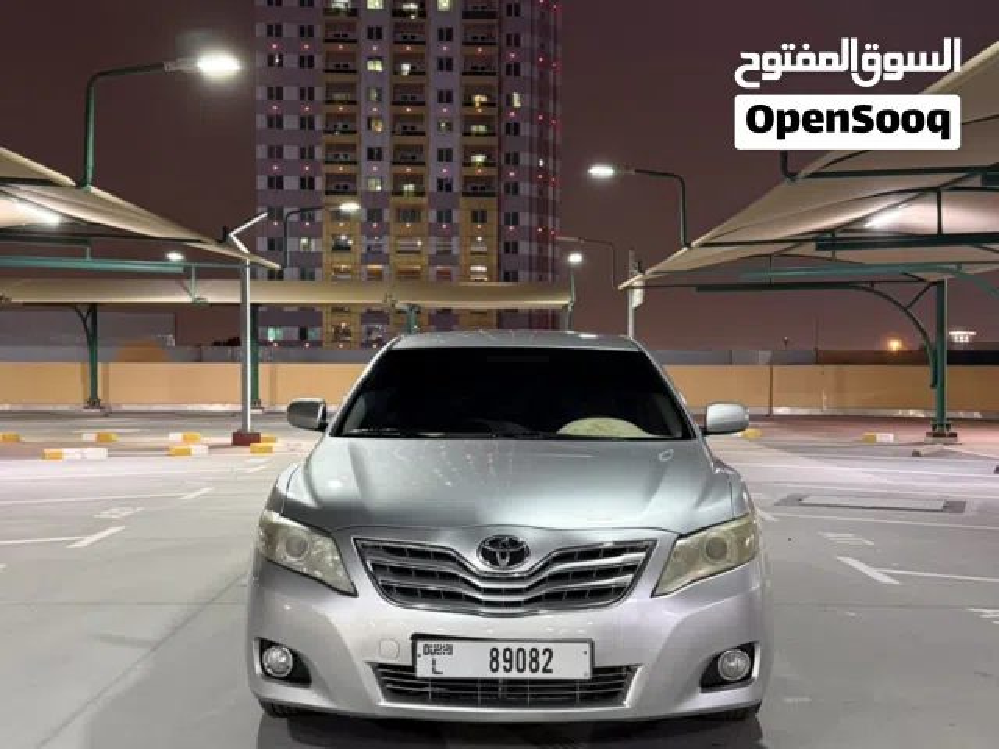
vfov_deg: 56.8
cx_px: 500
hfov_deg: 71.6
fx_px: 693
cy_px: 374
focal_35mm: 24
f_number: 1.78
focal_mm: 6.76
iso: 640
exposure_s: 1/50
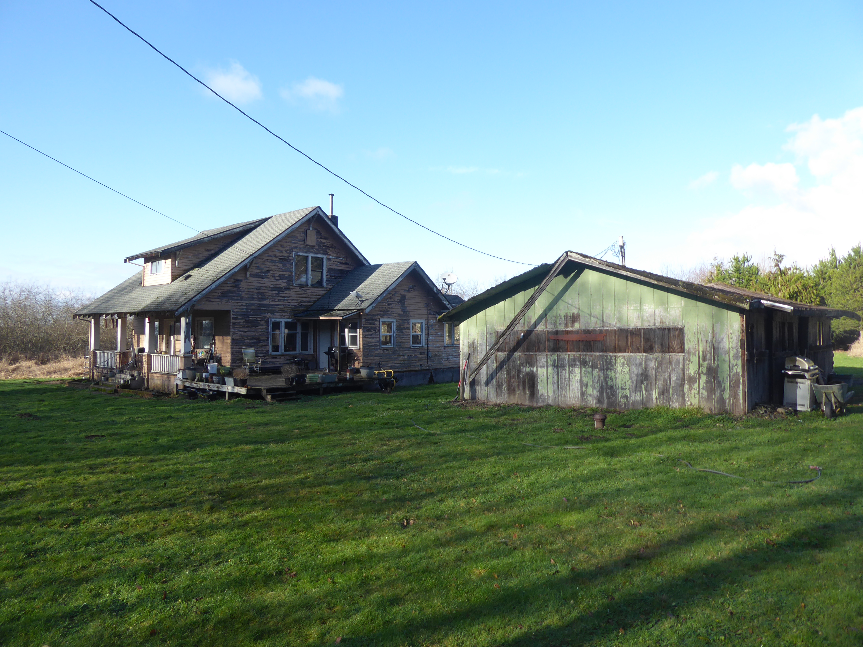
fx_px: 598
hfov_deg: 71.6
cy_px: 324
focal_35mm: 24
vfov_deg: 56.8
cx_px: 432
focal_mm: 4.3
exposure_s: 1/320
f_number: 3.3
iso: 80
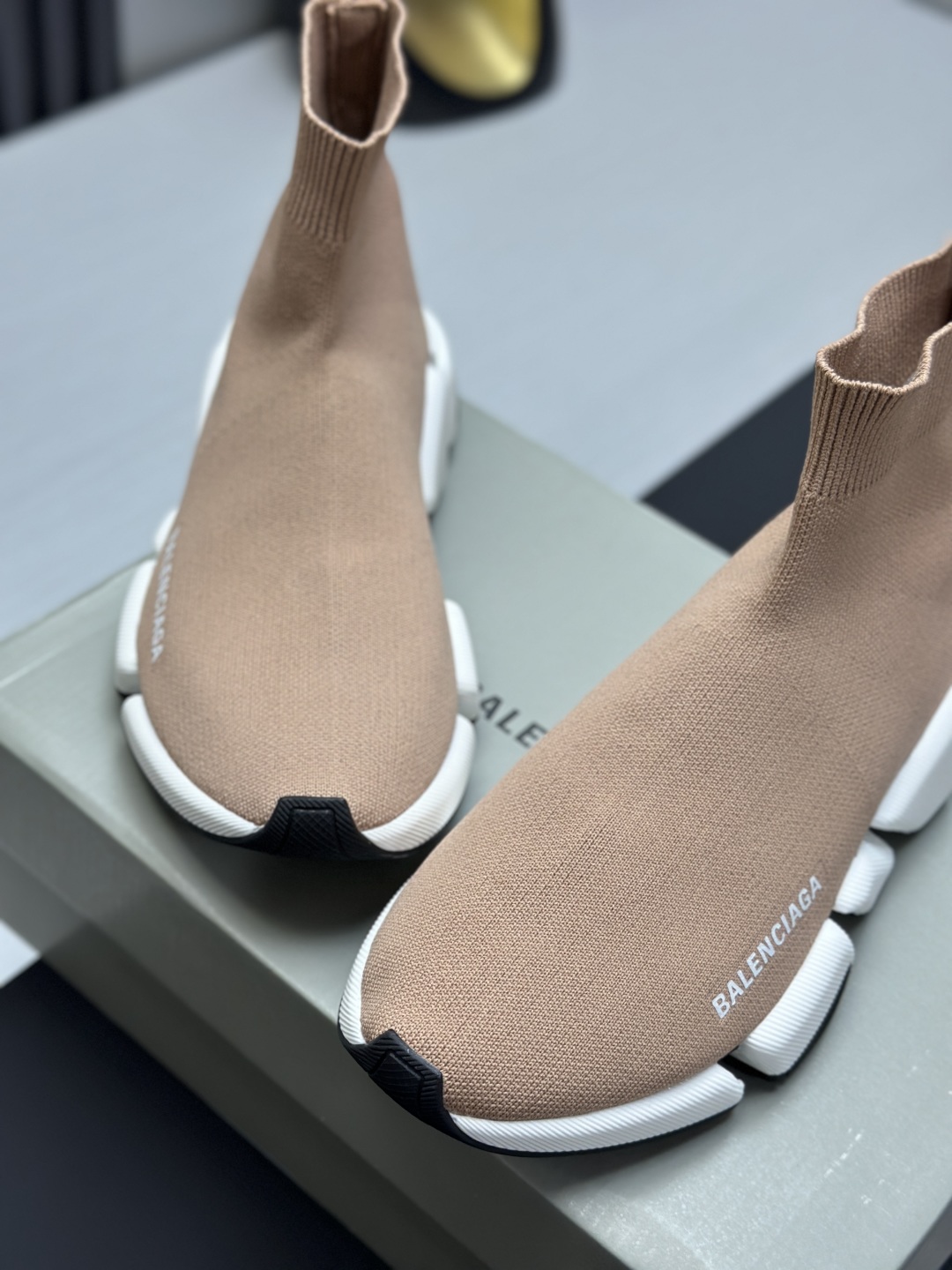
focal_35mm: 48
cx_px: 476
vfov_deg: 39.7
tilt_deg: -43.8
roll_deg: -7.6
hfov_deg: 30.3
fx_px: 1760
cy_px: 635
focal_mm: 6.86
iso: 100
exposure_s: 1/100
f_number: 1.78
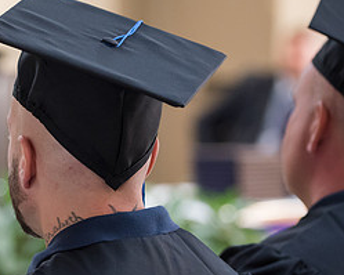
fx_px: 2493
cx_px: -17
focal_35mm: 245
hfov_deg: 7.8
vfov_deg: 6.3
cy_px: 97
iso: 4000
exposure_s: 1/200
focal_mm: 112
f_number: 2.8
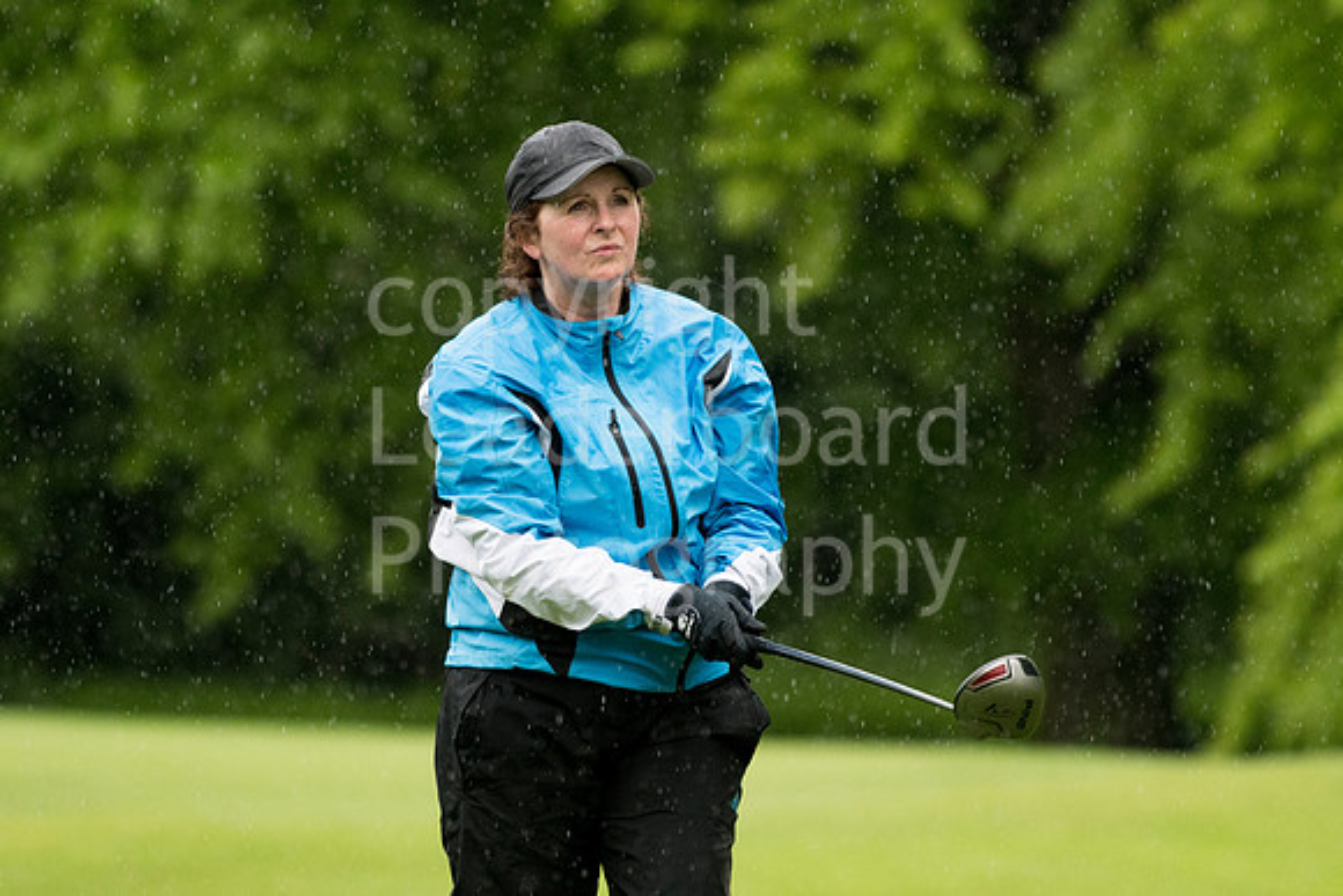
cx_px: 672
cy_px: 448
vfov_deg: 2.2
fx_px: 22947
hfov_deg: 3.4
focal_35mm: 615
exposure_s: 1/800
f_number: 5.6
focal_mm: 410
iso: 2500
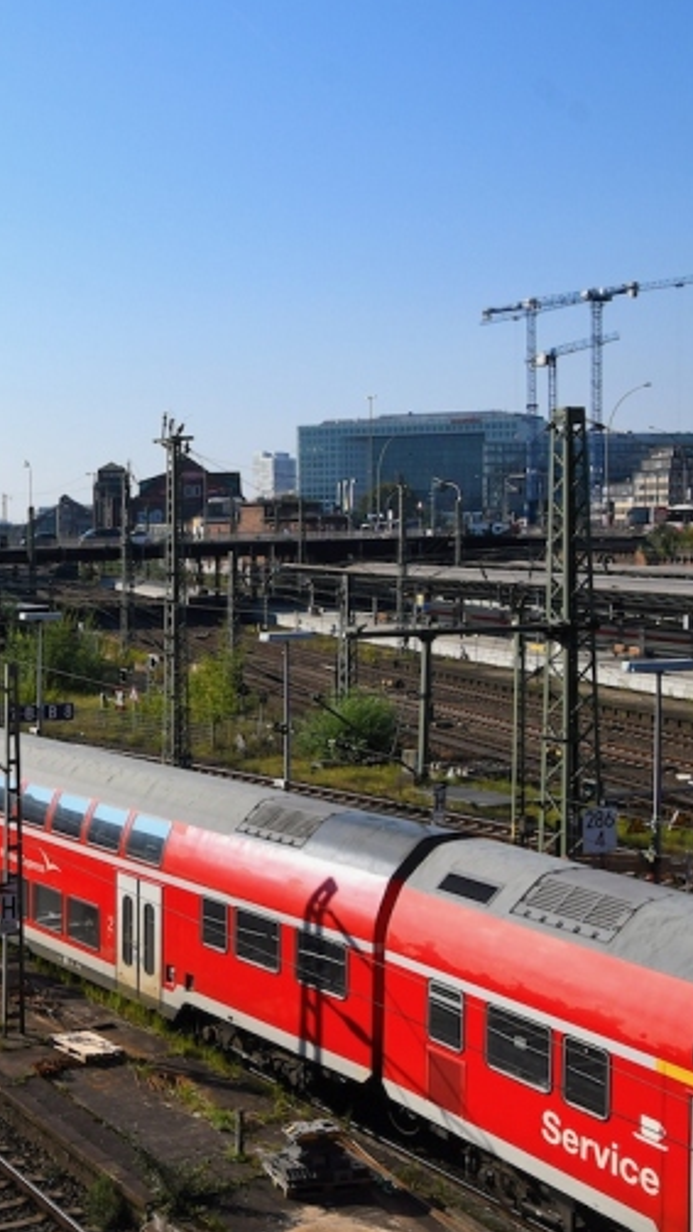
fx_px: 1470
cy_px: 588
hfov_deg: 23.9
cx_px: -159
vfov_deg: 45.5
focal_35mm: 45
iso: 400
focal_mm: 18
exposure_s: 1/800
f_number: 11
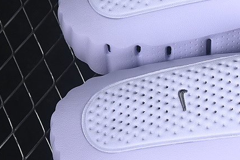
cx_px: 266
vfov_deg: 7.3
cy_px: 75
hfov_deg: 10.8
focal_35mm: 187
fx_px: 1247
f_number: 7.1
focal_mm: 50
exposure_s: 1/80
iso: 160
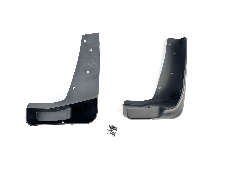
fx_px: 170
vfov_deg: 53.1
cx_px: 114
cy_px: 85
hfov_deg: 67.3
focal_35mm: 26
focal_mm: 5.7
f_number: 1.5
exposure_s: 1/257
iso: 50
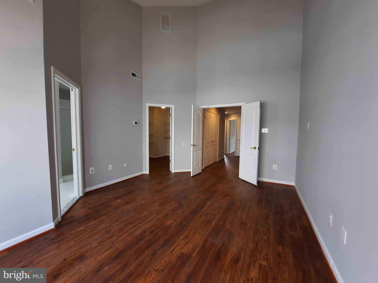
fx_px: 142
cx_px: 189
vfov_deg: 89.9
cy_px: 142
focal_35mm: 13
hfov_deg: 106.2
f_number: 2.2
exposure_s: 1/40
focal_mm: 1.74
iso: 80
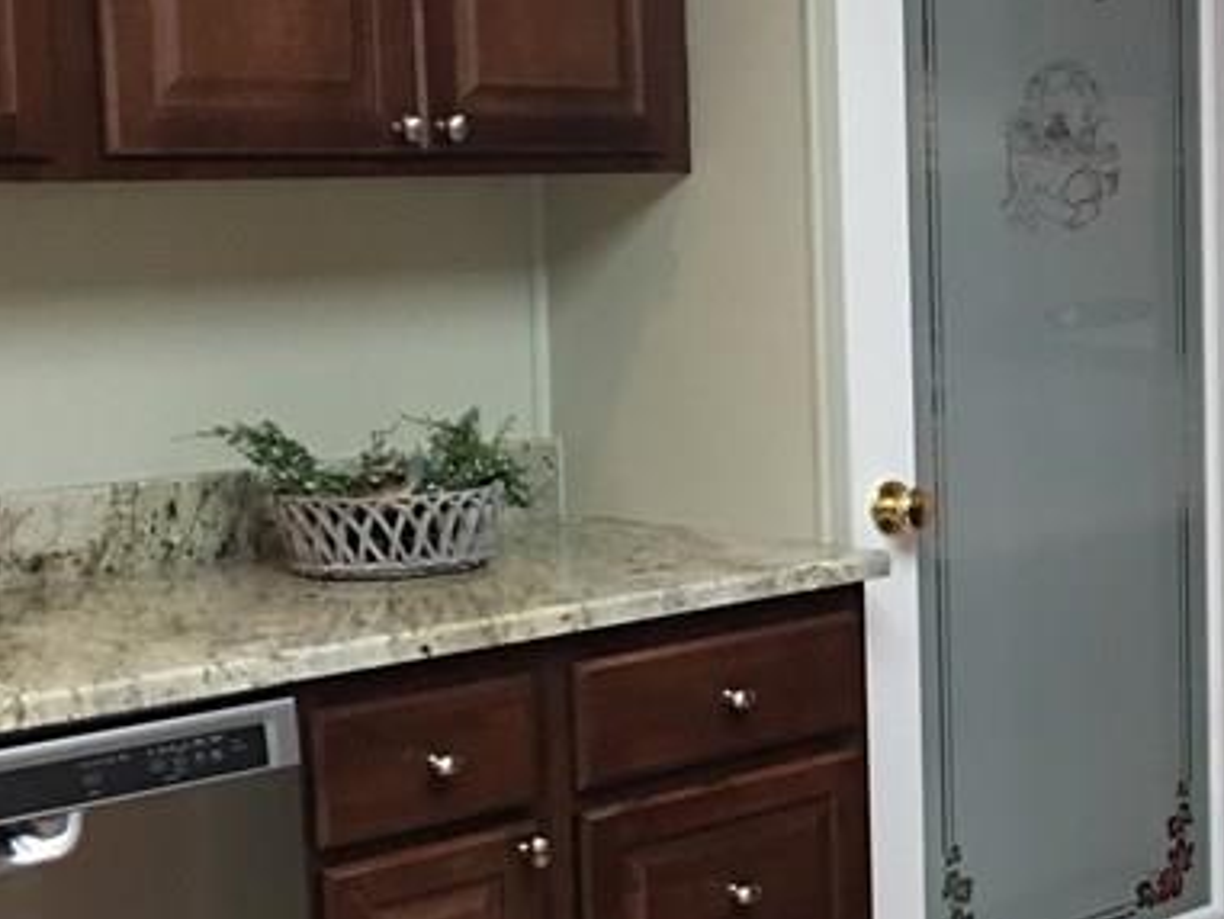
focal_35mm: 78
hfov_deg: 23.1
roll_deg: -0.4
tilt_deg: -6.2
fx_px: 2759
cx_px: 1430
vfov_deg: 18.9
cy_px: 456
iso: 100
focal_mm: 4.15
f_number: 2.2
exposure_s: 1/15
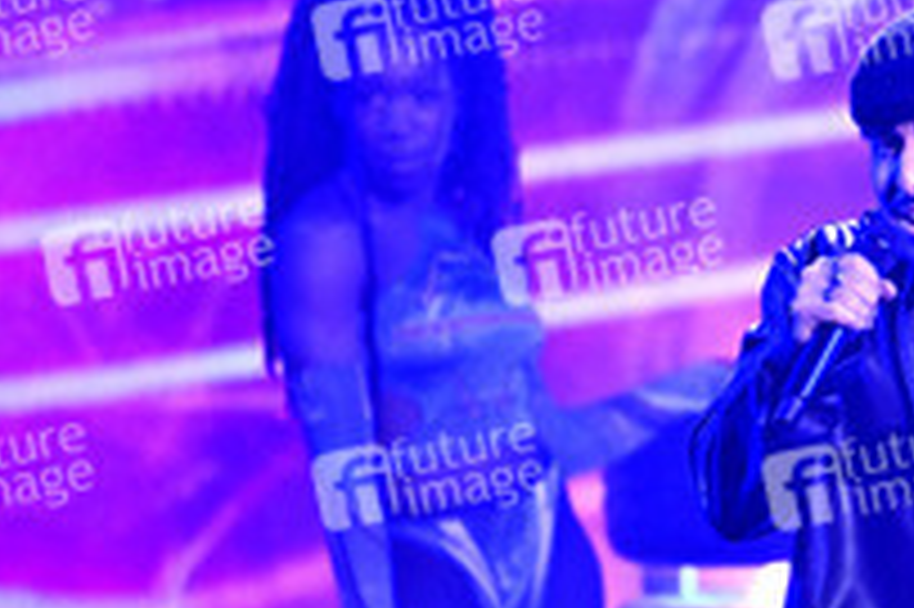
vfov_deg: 1.5
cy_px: 590
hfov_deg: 2.3
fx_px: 22526
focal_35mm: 888
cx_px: 939
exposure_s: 1/640
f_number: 4.5
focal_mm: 400
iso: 5000
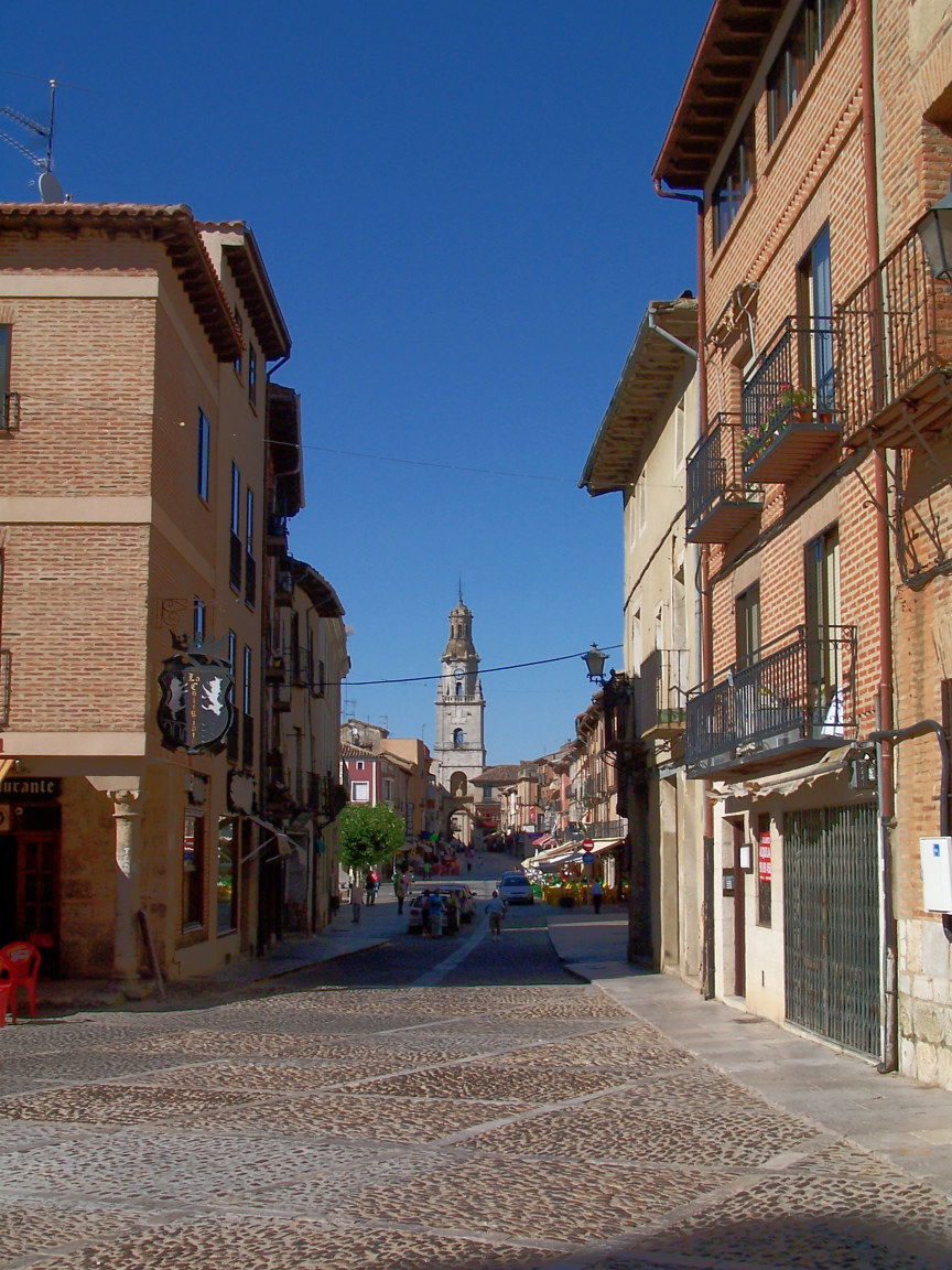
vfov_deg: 37.5
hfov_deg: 28.6
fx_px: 1870
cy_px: 635
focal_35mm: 51
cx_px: 476
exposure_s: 1/500
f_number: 5.6
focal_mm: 8.5
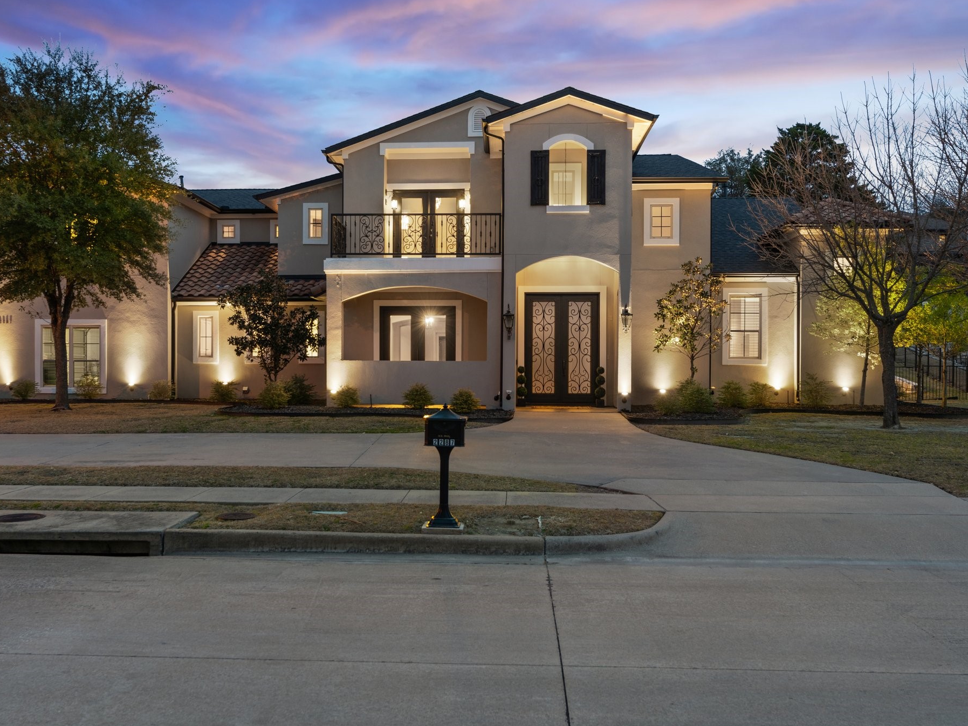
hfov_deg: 53.9
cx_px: 443
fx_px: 951
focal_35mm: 34
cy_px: 365
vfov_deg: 41.8
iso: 500
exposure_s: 1/6
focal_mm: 31
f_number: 7.1
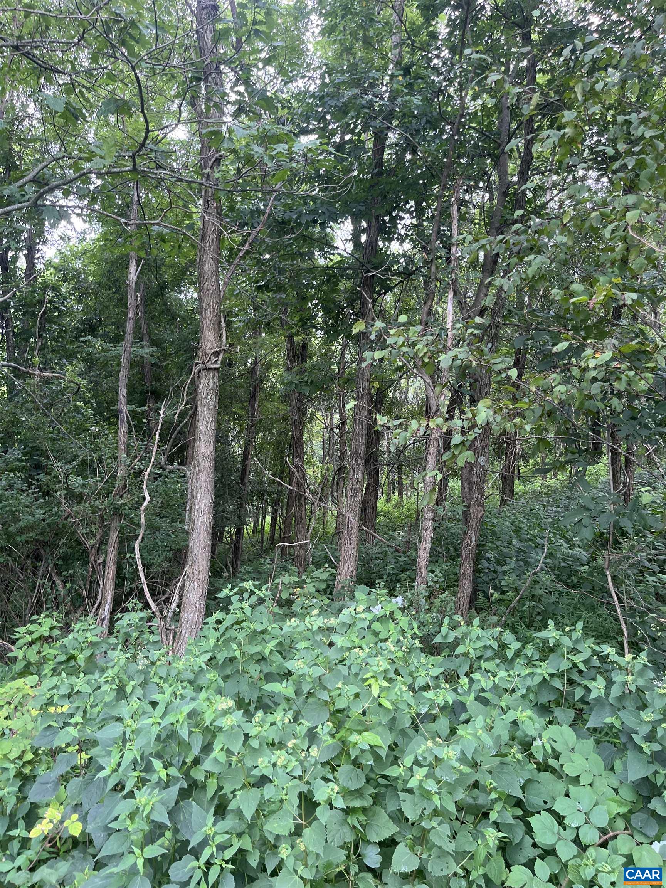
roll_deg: -1.3
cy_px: 444
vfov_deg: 67.3
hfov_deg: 53.1
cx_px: 333
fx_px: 667
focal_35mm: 26
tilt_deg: +6.1
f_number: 1.6
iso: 125
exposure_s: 1/113
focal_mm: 5.1
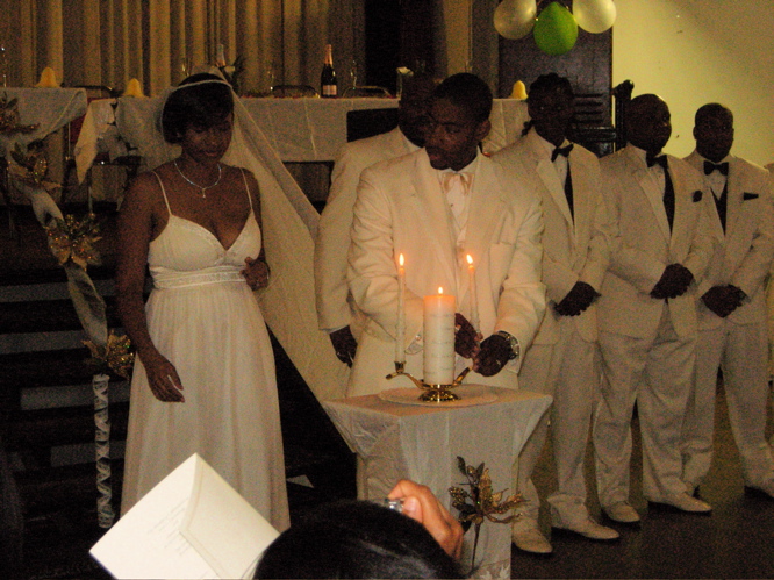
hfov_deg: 26.0
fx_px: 1676
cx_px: 387
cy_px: 290
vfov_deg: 19.6
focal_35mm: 75
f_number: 3.9
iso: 400
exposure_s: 1/90.5
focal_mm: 15.7
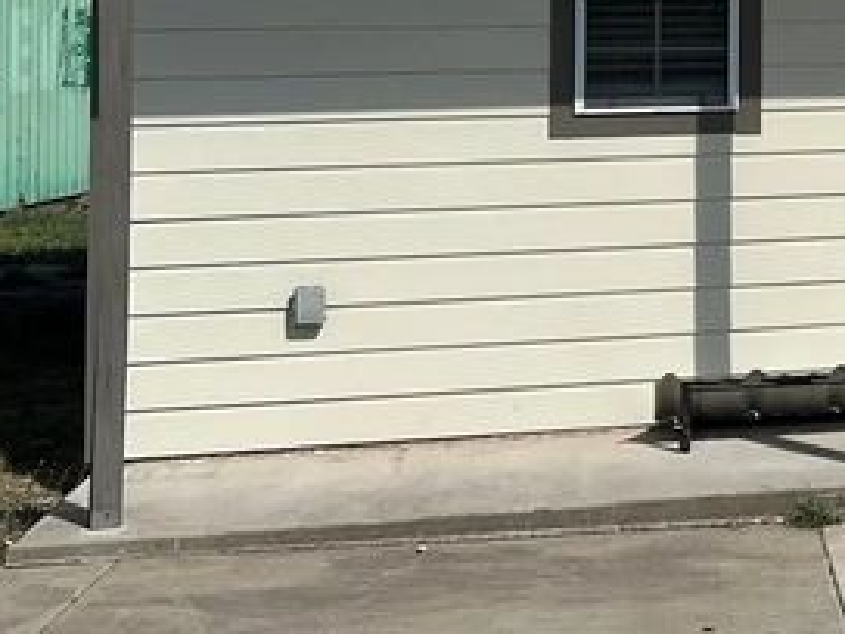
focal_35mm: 98
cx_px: 1407
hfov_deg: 17.2
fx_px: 2392
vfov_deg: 14.7
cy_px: -84
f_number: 1.5
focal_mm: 5.7
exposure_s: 1/10309
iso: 50
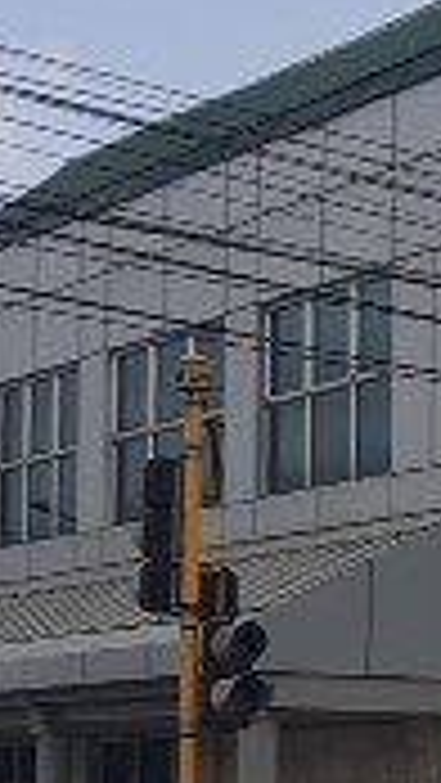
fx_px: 2160
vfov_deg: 20.3
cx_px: 850
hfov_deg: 10.8
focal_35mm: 104
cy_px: 621
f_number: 1.7
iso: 40
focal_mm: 3.92
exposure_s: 1/3077
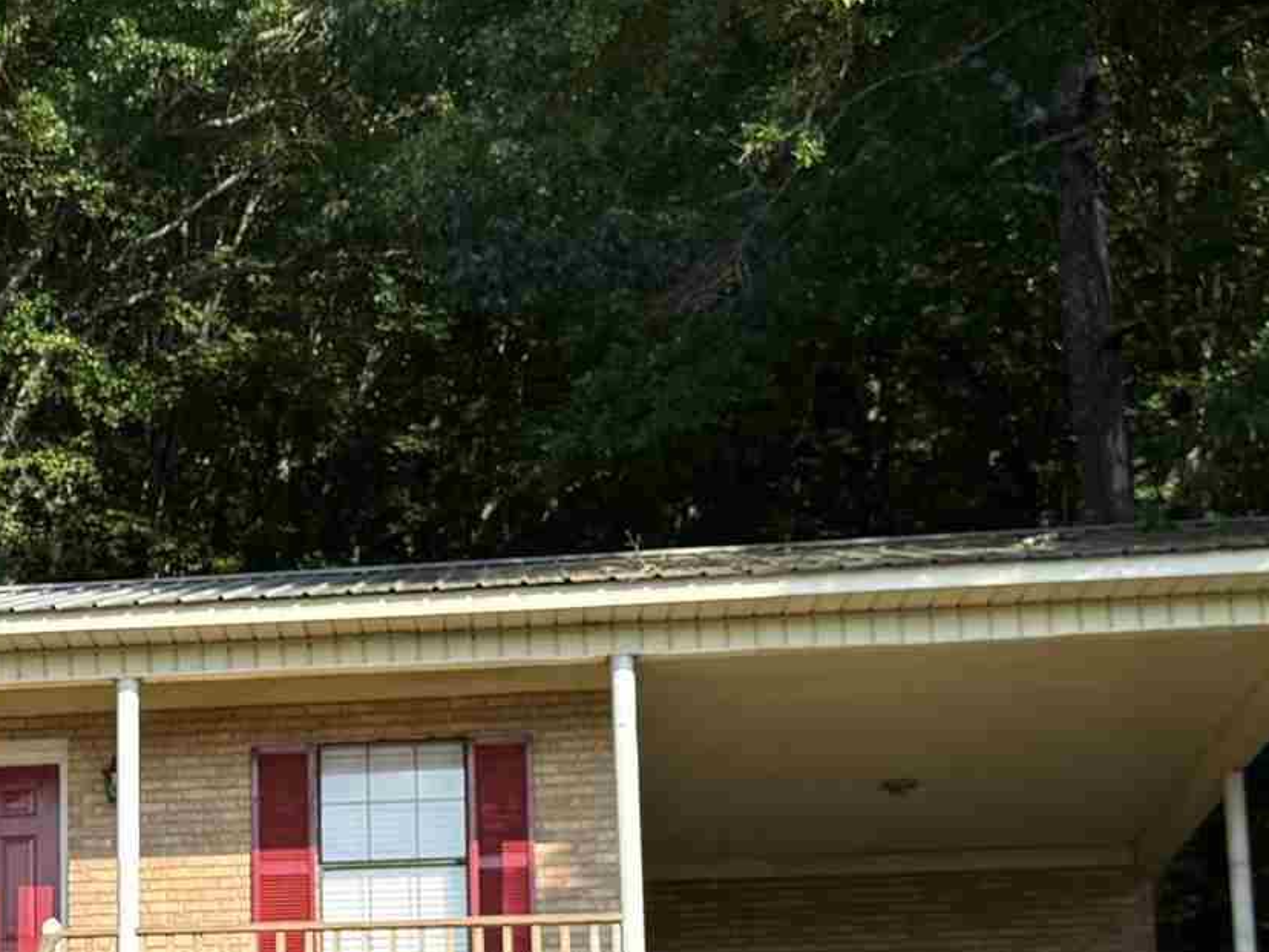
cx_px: -43
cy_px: 950
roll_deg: -1.6
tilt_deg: +9.7
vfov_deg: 16.3
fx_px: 3263
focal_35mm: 89
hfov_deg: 21.2
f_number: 1.78
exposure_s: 1/2611
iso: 80
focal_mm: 6.76
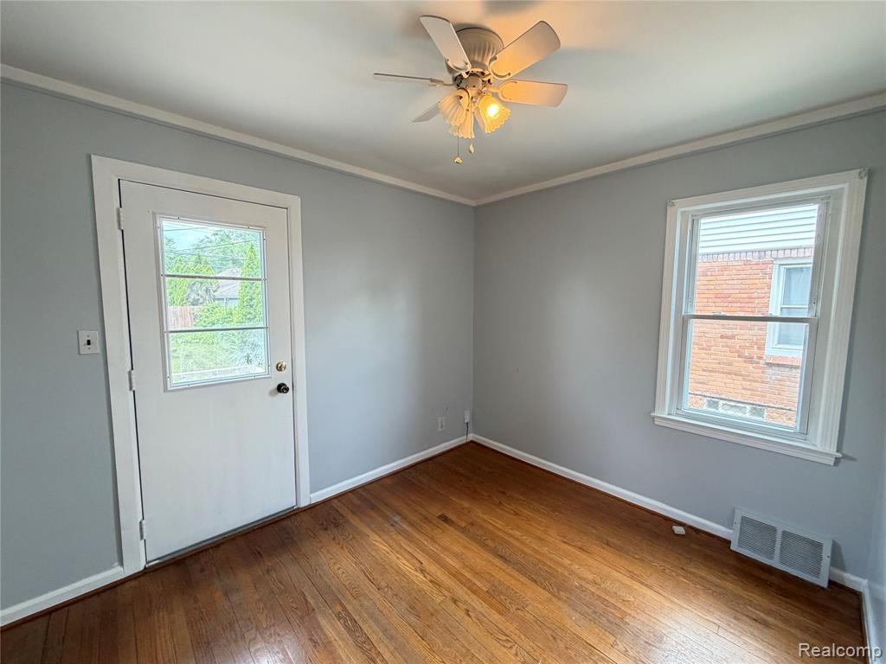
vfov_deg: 85.7
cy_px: 332
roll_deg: +0.0
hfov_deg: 102.1
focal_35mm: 14
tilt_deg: -5.4
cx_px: 443
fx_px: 358
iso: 200
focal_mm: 2.22
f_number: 2.2
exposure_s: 1/60
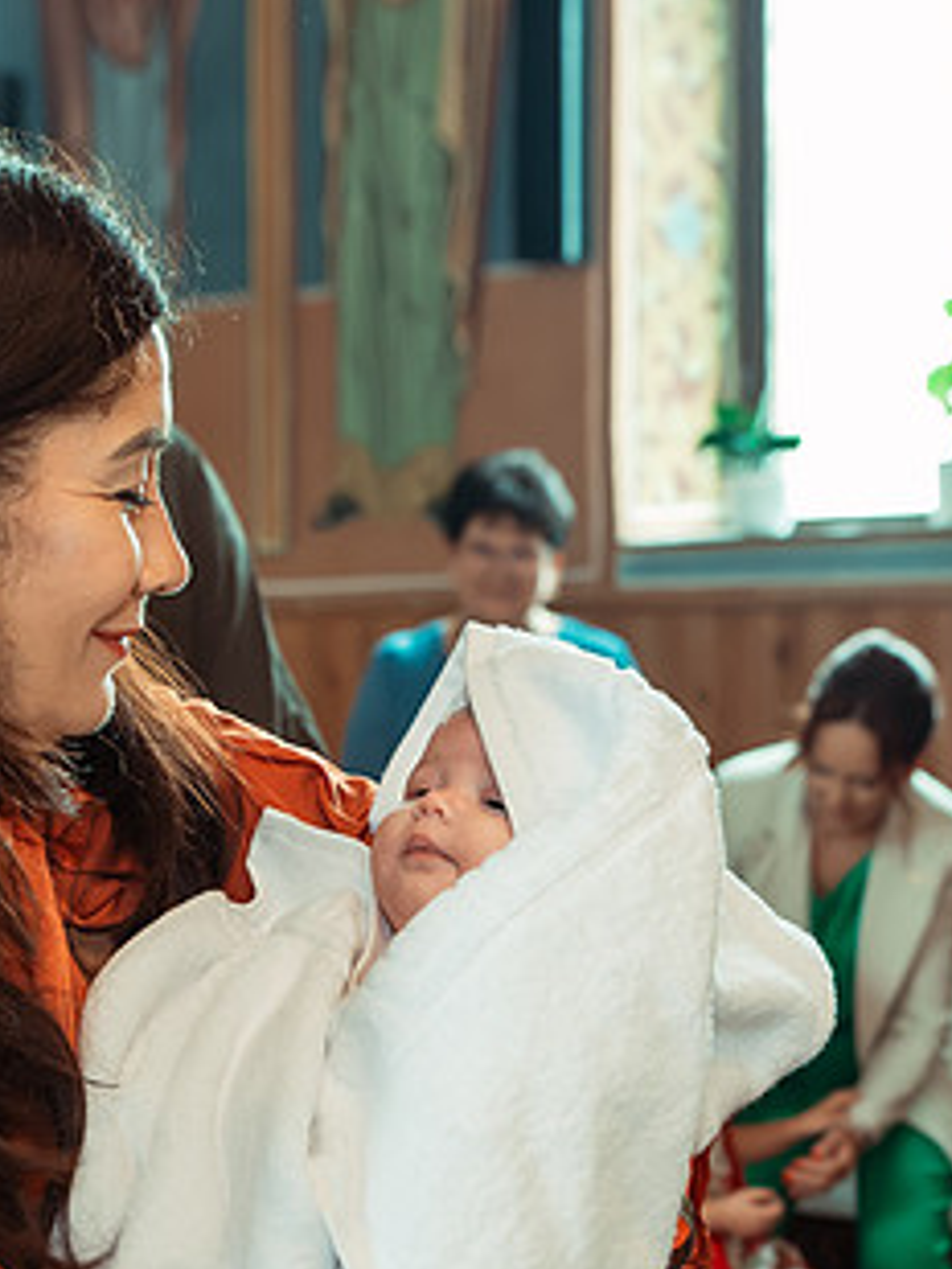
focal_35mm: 77
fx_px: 2822
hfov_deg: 19.1
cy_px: 787
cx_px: 434
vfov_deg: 25.3
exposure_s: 1/250
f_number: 3.5
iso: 2500
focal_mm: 40
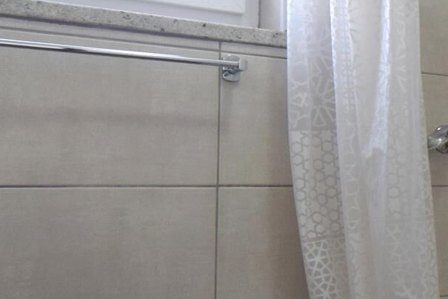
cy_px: 140
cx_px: 531
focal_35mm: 59
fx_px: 734
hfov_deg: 29.4
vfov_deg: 23.0
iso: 400
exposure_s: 1/80
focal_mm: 10
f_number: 4.5
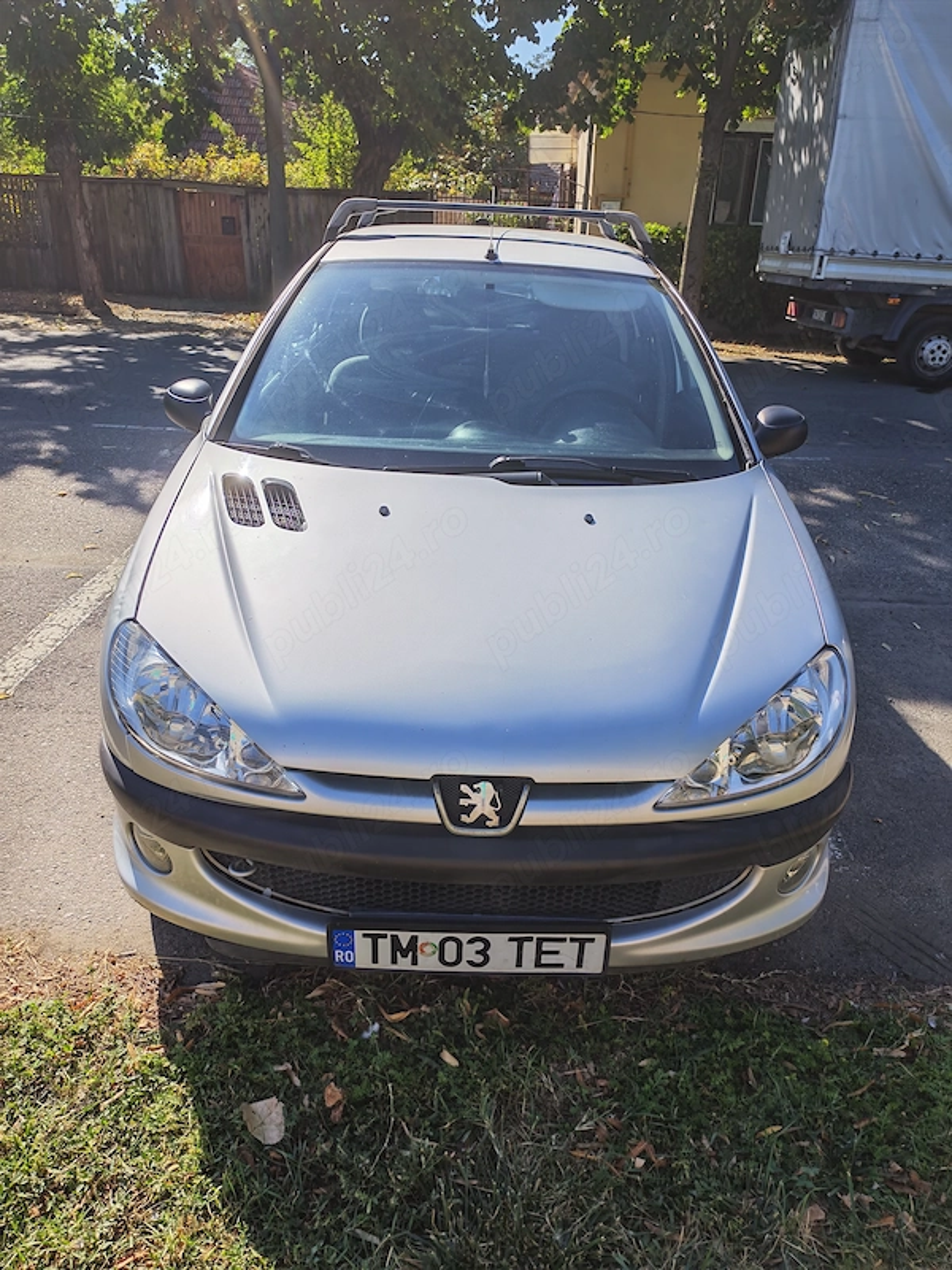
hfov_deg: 51.4
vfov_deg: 65.3
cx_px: 476
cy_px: 635
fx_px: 990
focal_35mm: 27
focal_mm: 6.12
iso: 50
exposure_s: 1/1200
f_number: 1.9
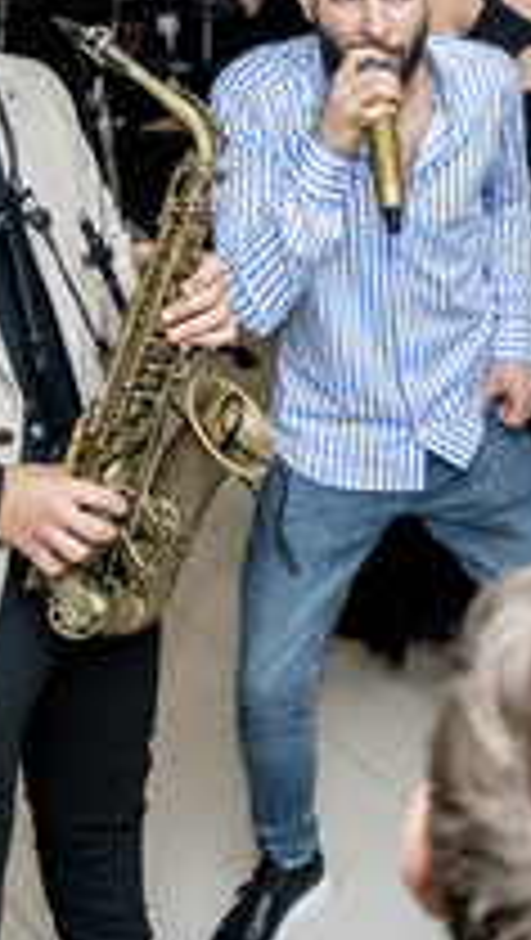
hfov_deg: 14.4
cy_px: 299
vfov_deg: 27.3
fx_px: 1922
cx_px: 864
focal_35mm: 77
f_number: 2.8
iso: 2000
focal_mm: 16
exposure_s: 1/125
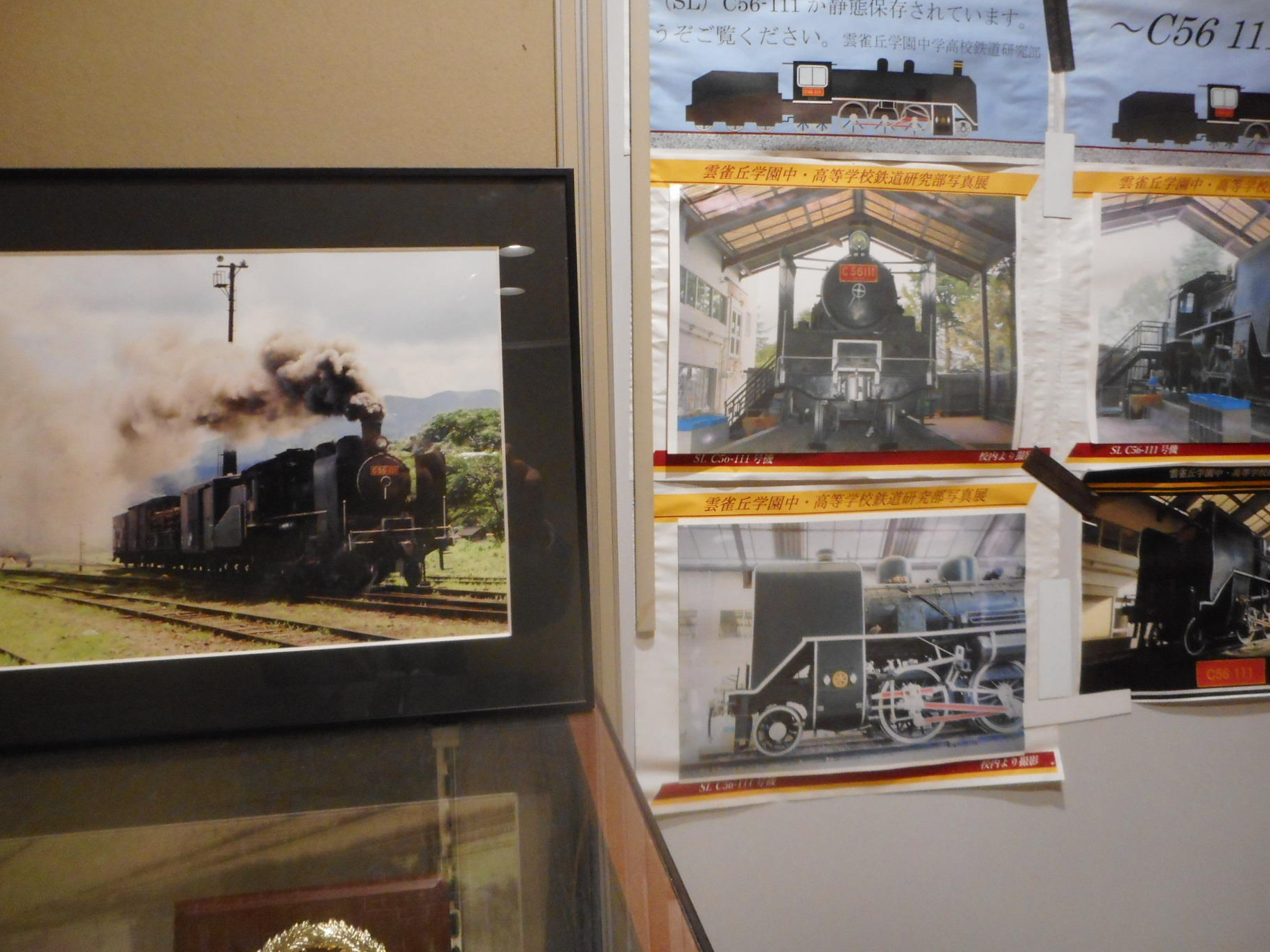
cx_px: 668
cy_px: 378
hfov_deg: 58.3
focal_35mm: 31
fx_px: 1137
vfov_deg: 45.2
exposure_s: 1/25
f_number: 3.7
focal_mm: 4.5
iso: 400
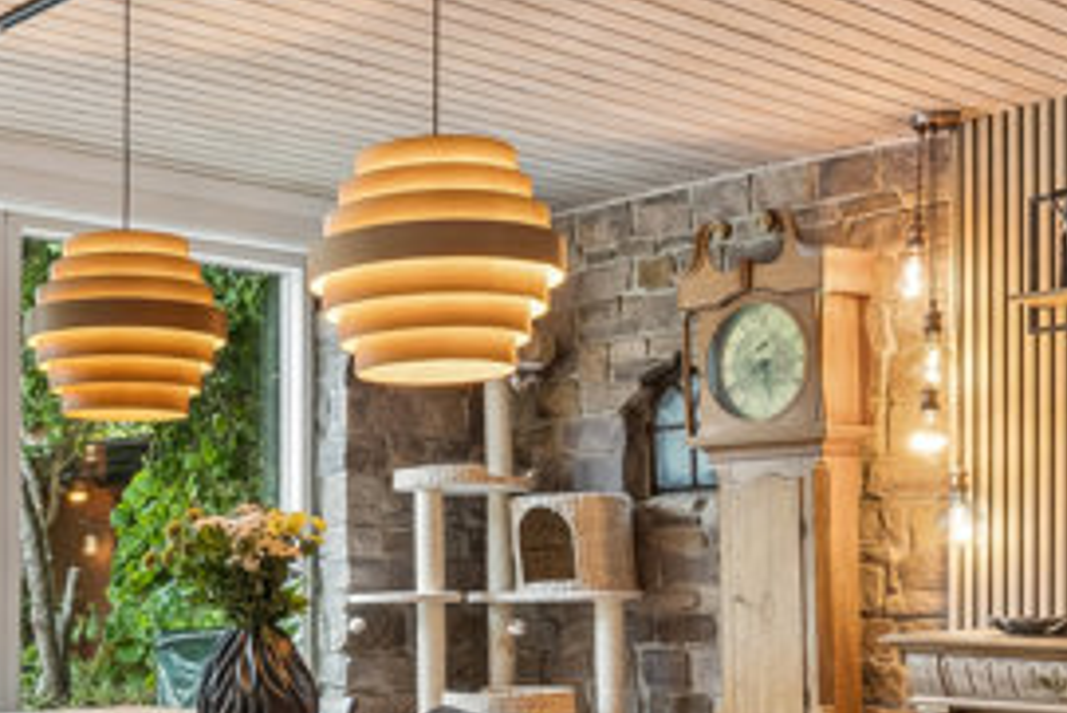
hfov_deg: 33.5
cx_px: 173
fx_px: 1704
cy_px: 550
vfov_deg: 23.3
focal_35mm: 57
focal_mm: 13
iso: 200
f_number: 8
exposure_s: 3.2
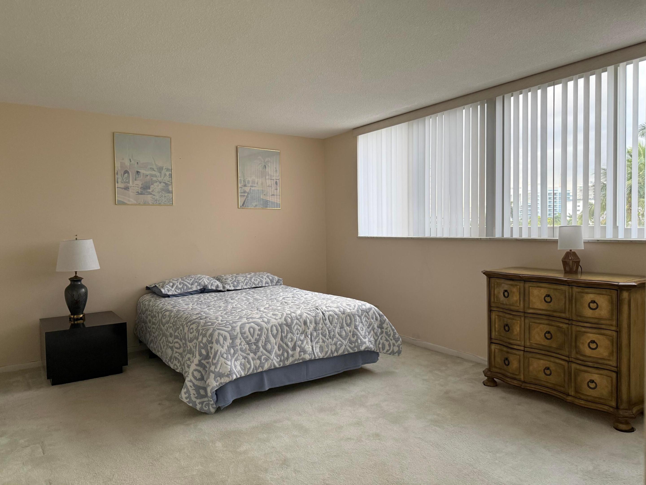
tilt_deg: -2.0
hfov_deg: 71.6
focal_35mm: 24
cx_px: 323
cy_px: 242
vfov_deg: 56.8
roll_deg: +0.6
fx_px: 448
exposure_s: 1/60
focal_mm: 6.76
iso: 250
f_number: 1.78
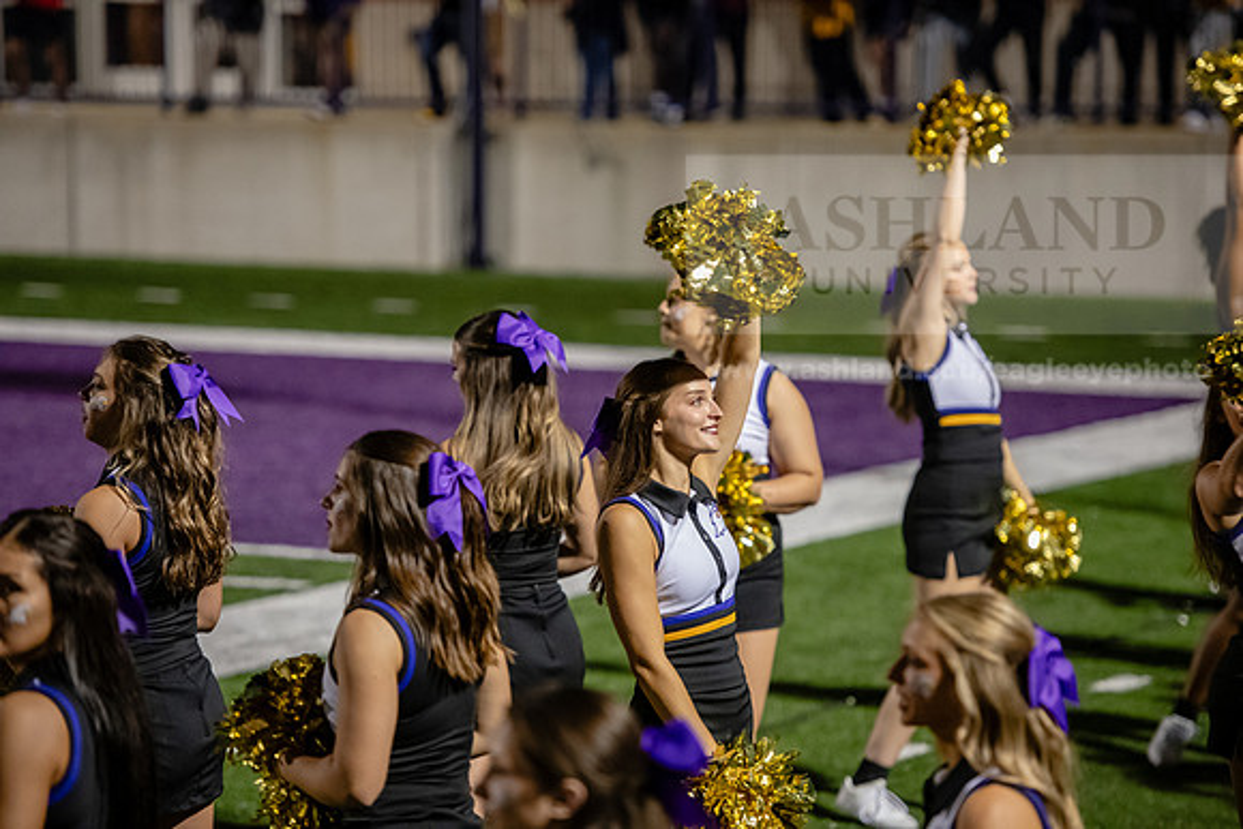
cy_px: 414
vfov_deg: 8.6
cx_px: 622
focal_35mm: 160
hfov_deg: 12.8
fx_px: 5525
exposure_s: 1/500
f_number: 3.2
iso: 4000
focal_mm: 160
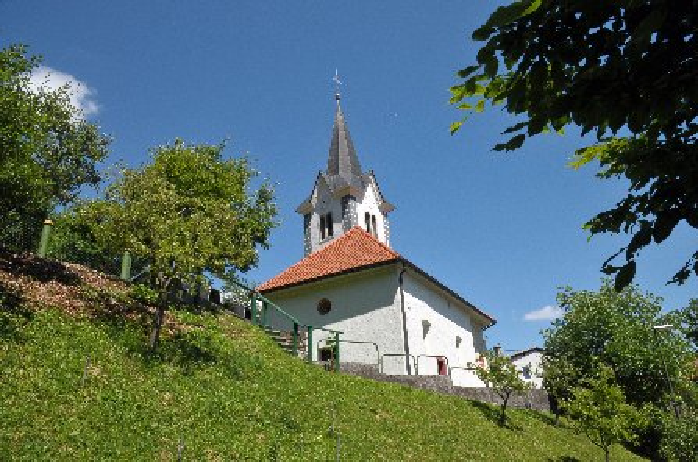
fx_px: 464
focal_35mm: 24
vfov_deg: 52.9
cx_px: 349
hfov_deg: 73.9
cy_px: 231
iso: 400
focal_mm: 16
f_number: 14
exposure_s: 1/250
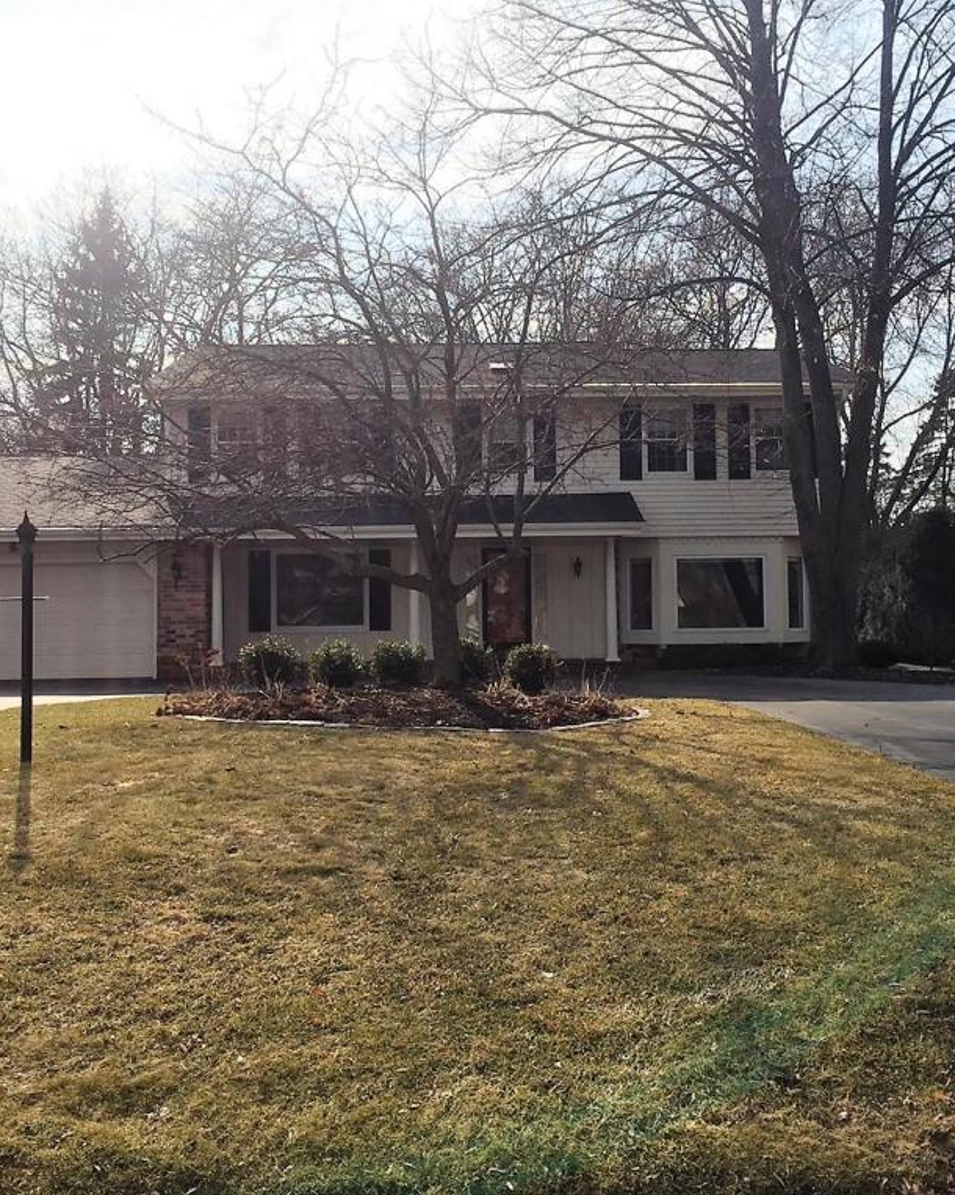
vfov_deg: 47.9
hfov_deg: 39.1
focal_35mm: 38
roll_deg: -0.6
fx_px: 1343
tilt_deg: +1.1
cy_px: 595
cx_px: 484
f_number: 2.2
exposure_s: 1/1883
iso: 32
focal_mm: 4.15
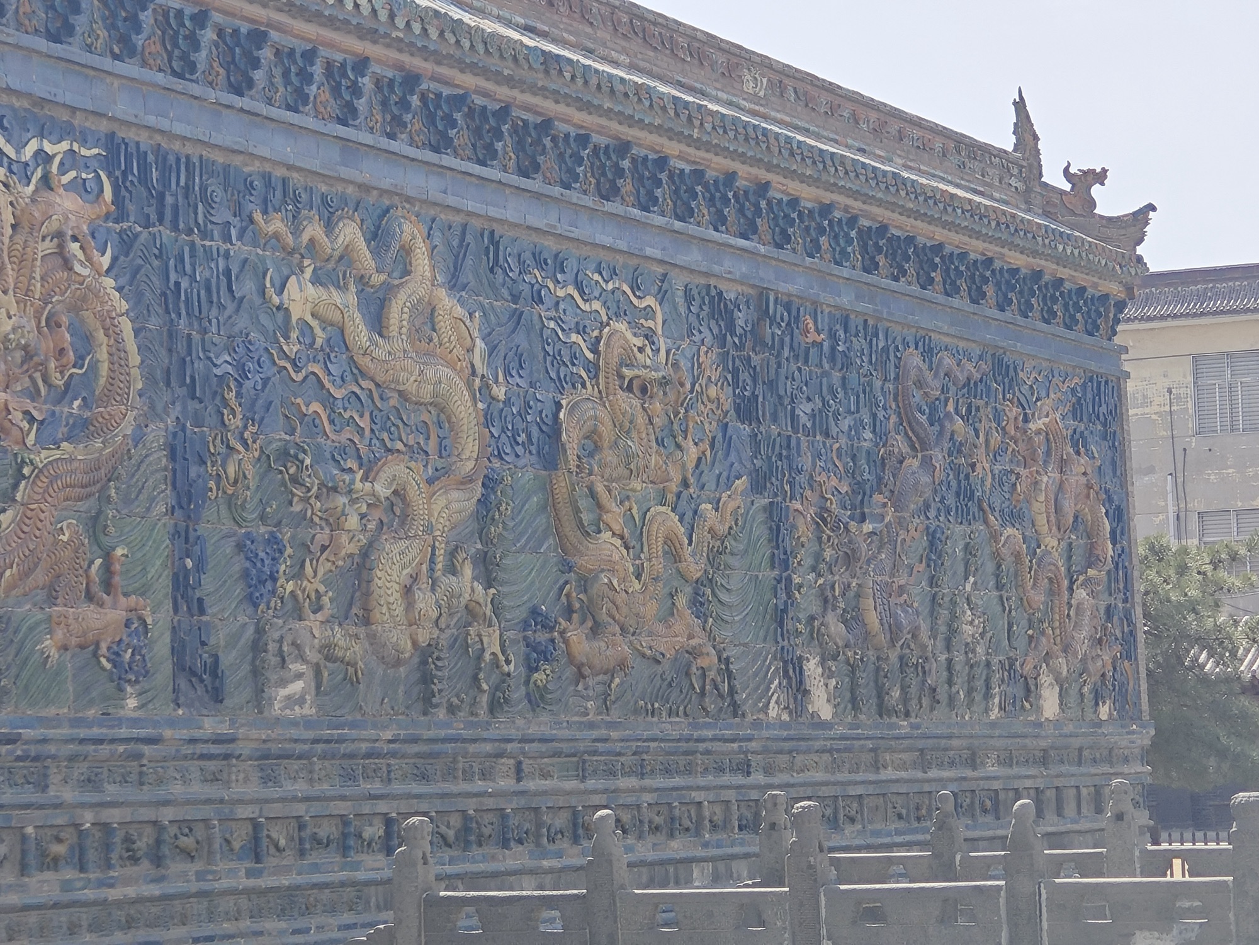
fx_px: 2728
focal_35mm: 75
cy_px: 472
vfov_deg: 19.6
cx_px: 630
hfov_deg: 26.0
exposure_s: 1/1421
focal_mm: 7.06
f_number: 2
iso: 50
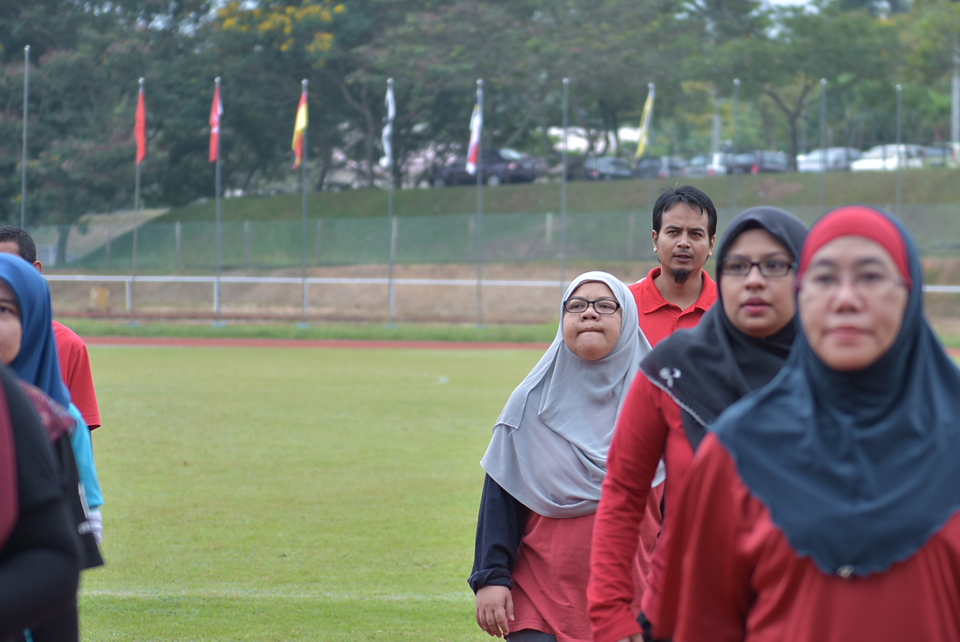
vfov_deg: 9.0
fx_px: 4084
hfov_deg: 13.4
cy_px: 315
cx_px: 579
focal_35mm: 153
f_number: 2.8
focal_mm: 70
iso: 100
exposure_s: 1/200
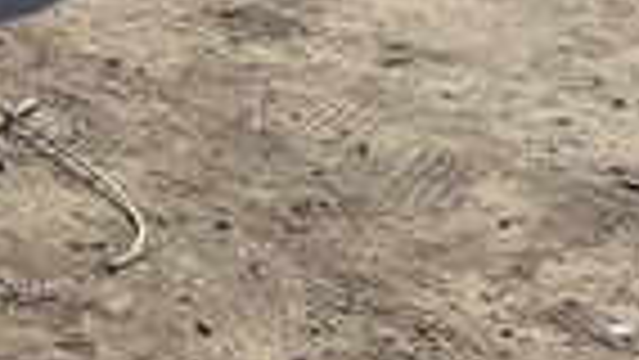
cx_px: -846
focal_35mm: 141
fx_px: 2390
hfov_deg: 12.4
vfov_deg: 7.9
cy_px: -531
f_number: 1.65
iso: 50
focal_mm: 6.14
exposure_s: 1/2349
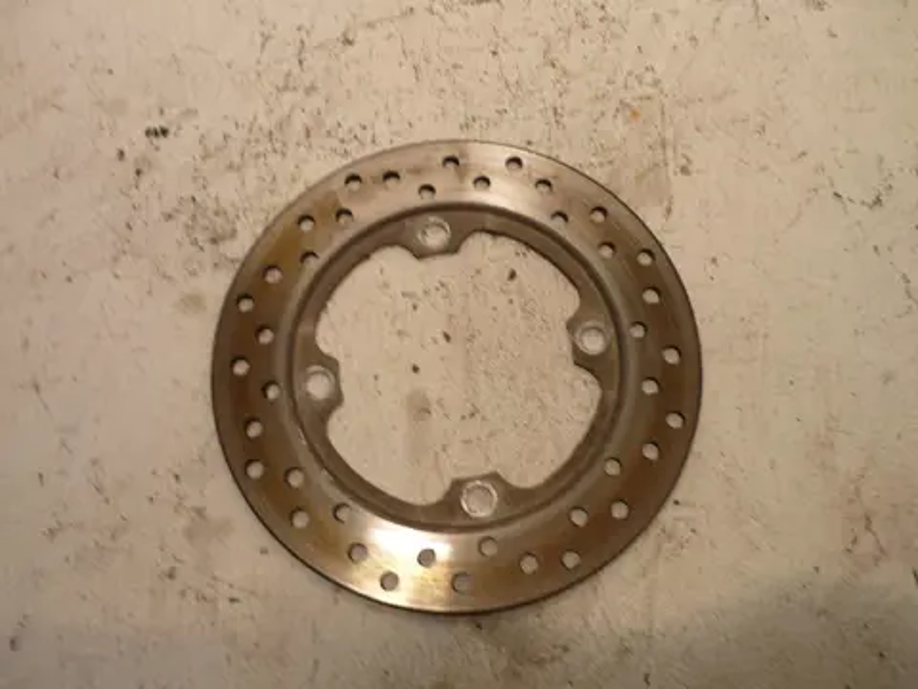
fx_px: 875
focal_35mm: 33
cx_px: 459
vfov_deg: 42.9
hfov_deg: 55.4
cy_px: 344
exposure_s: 1/40
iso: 80
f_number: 2.8
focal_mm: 5.5
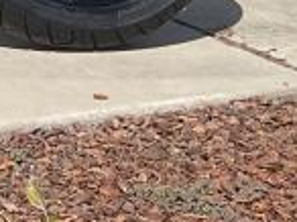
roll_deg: -2.2
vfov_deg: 8.4
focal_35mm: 159
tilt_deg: -1.0
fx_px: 1362
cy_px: -340
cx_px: -362
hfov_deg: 10.9
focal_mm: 3
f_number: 1.8
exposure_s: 1/1786
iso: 16
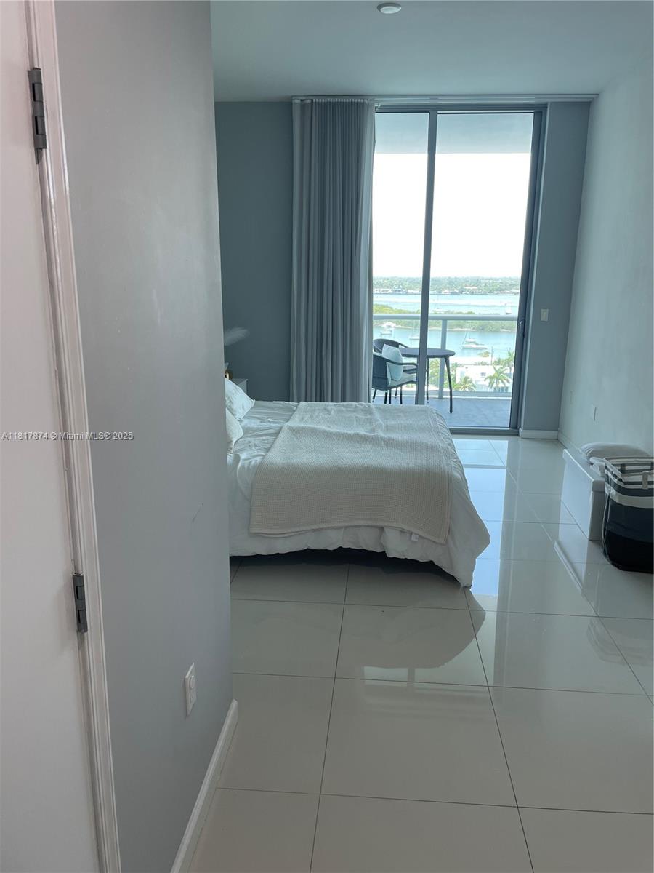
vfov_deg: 67.3
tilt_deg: -12.5
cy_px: 436
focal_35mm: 26
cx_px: 327
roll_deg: -1.9
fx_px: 655
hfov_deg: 53.1
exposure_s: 1/120
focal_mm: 4.2
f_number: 1.6
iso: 32
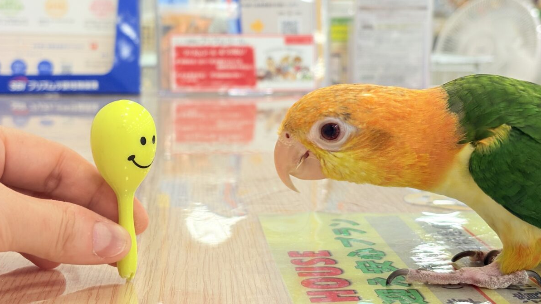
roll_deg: +0.1
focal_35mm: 57
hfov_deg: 36.6
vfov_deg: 21.1
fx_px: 818
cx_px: 269
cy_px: 131
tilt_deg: -6.0
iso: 64
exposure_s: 1/100
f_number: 1.6
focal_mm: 5.96
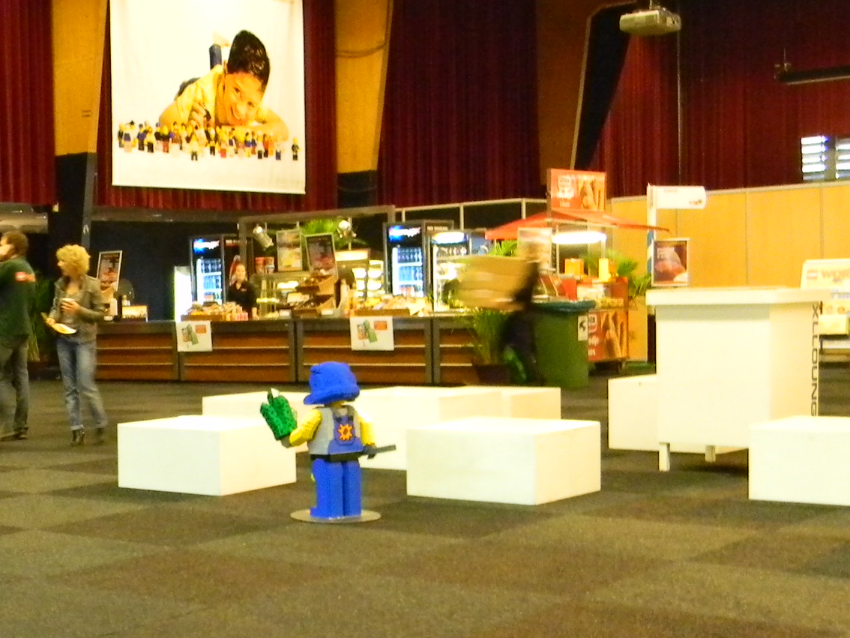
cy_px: 372
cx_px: -32
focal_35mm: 64
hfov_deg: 28.1
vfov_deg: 22.9
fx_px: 1572
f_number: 3.5
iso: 483
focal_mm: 5
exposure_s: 1/9.3
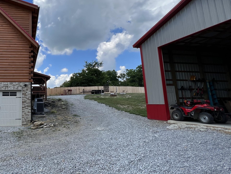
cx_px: 39
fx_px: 147
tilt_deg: +7.6
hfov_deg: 67.5
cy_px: 78
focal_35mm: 22
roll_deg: +0.4
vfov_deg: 61.0
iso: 32
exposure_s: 1/1054
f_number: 1.8
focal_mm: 1.57
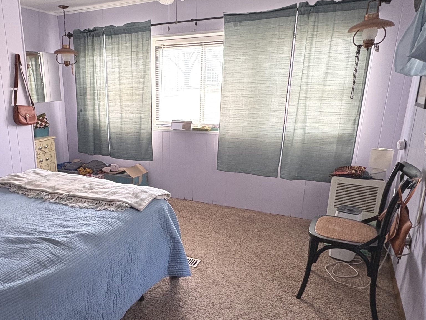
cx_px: 146
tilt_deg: -15.6
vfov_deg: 49.6
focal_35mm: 28
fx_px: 345
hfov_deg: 62.1
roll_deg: +0.1
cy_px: 183
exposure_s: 1/99
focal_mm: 2.22
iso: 200
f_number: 2.2
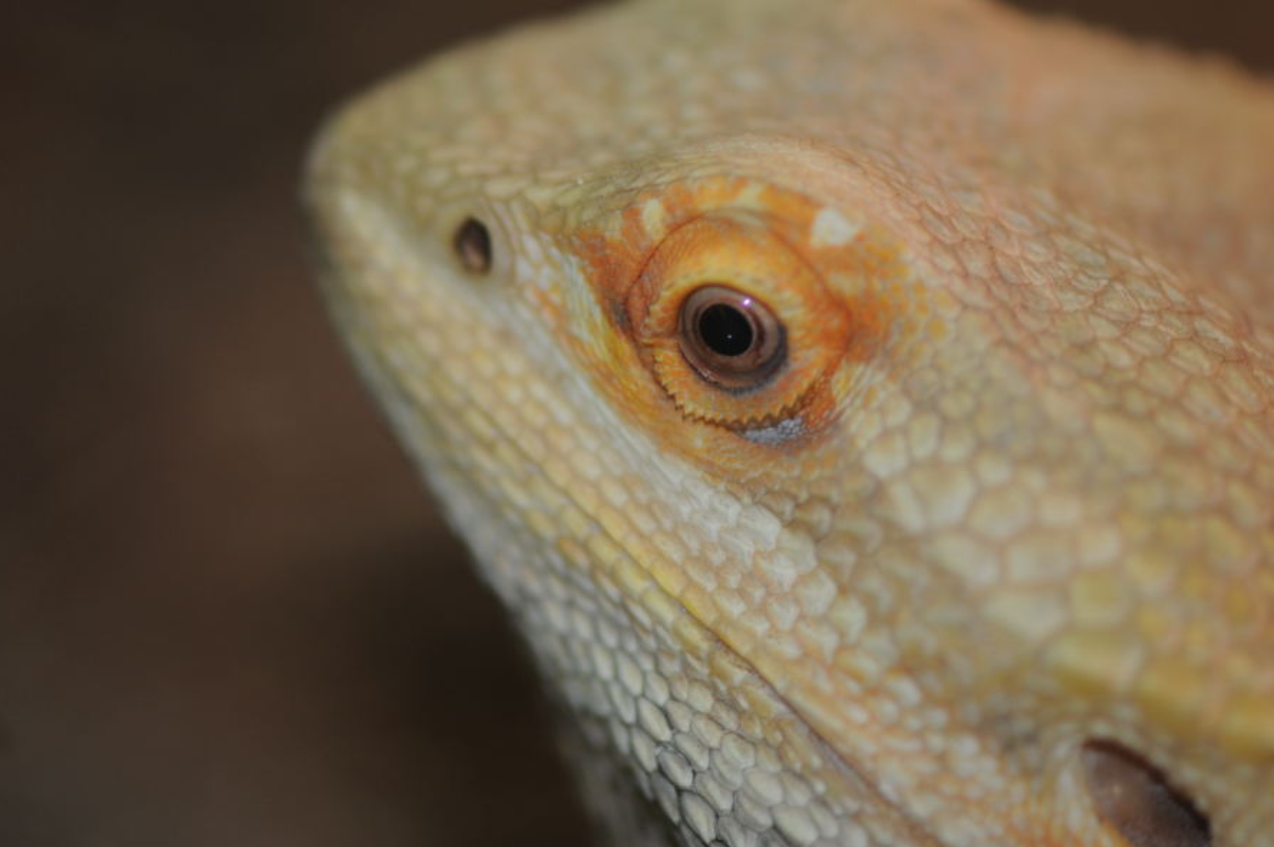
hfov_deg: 11.3
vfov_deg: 7.5
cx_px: 697
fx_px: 6419
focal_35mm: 182
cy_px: 362
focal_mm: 105
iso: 200
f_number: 3.3
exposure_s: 1/60
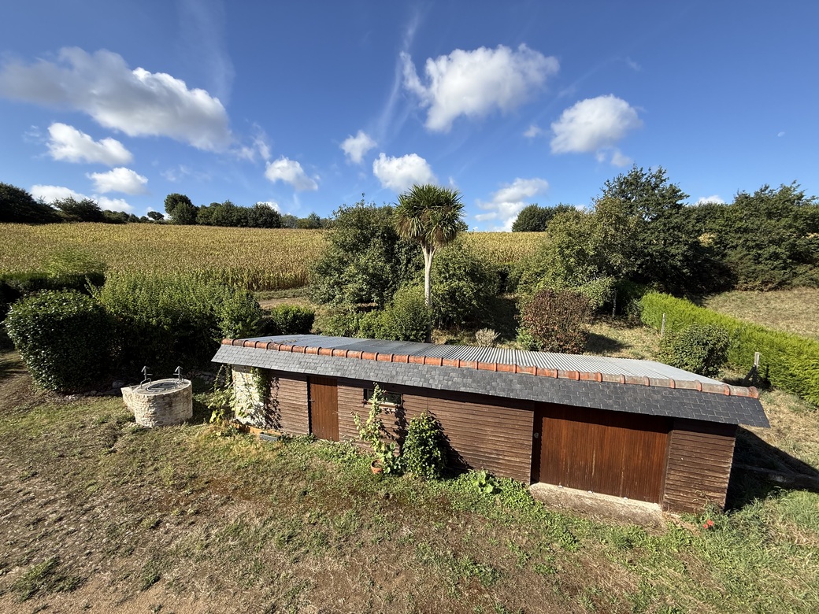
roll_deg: +0.4
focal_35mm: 14
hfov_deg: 102.1
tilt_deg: -6.2
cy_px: 307
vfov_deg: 85.7
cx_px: 410
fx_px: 331
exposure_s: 1/955
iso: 50
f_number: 2.2
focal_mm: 2.22
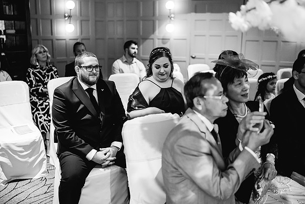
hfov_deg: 54.4
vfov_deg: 37.9
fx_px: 297
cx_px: 152
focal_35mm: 35
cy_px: 102
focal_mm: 35
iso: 5000
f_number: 1.4
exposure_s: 1/250
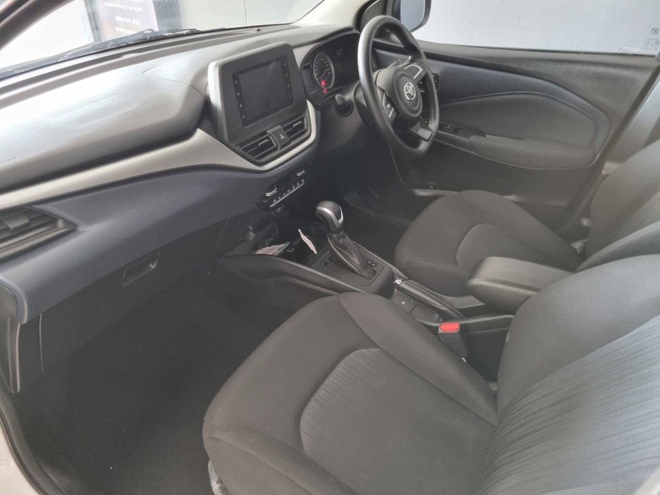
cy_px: 248
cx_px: 330
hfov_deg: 67.3
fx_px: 496
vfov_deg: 53.1
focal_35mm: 26
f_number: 1.8
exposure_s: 1/25
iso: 500
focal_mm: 5.4
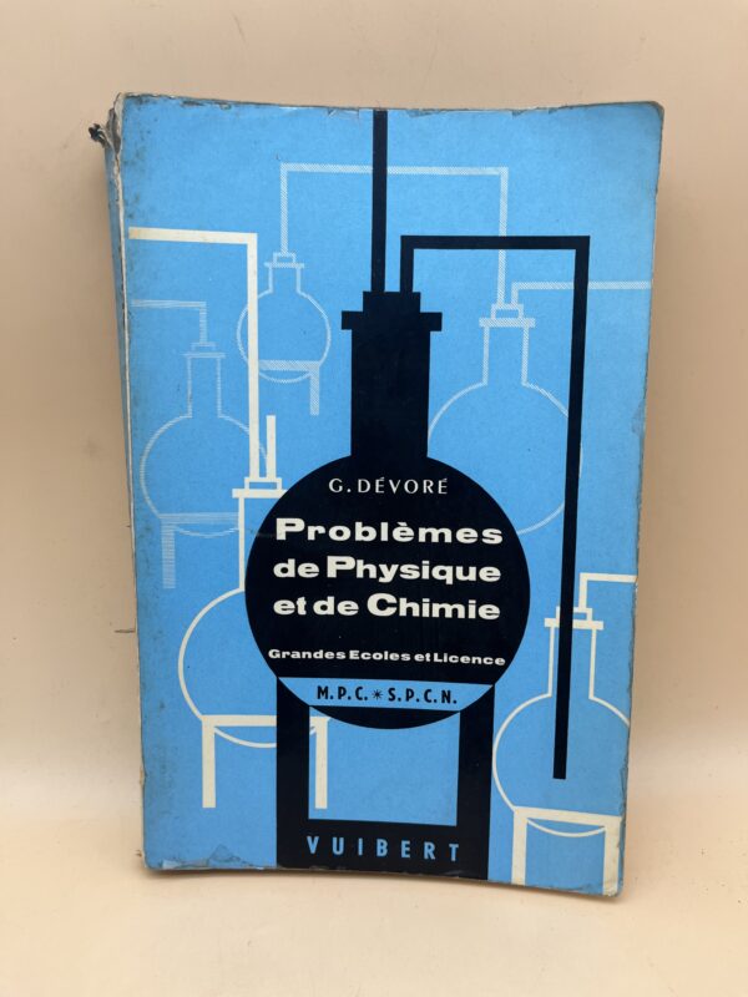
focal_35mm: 26
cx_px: 374
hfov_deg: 53.1
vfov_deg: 67.3
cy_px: 498
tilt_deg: -20.8
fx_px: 749
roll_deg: +0.2
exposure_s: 1/150
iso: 40
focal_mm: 5.1
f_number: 1.6
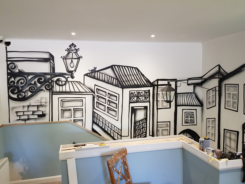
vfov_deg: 51.4
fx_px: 191
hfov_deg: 65.3
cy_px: 91
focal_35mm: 27
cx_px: 122
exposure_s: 1/33
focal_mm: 4.3
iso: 160
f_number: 1.7
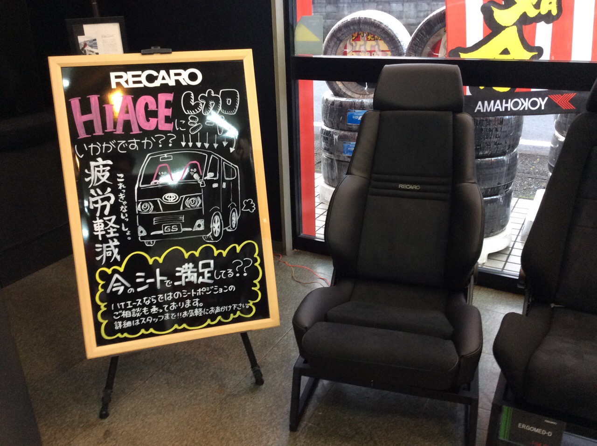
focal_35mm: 32
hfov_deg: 56.9
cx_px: 298
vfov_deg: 44.1
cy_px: 223
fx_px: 551
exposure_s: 1/24
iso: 100
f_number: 2.4
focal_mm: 3.3
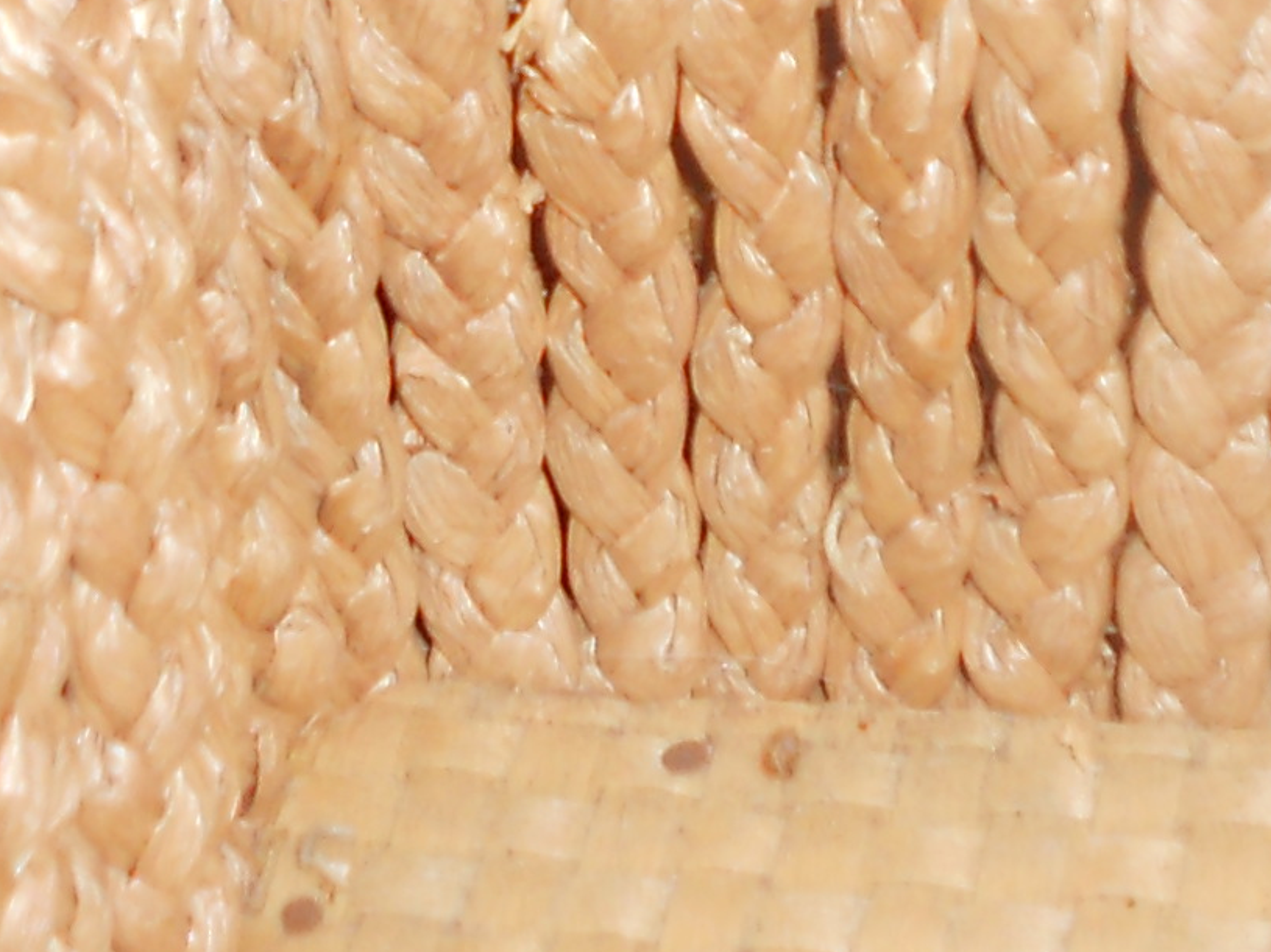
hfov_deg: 12.6
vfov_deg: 9.2
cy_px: -503
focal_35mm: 157
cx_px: 664
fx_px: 5764
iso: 80
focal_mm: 5.8
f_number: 3.5
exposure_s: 1/25
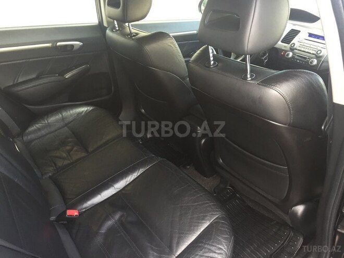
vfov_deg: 48.2
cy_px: 129
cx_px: 172
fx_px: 288
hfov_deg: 61.7
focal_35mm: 29
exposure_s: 1/33
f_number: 2.2
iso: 64
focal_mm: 4.15
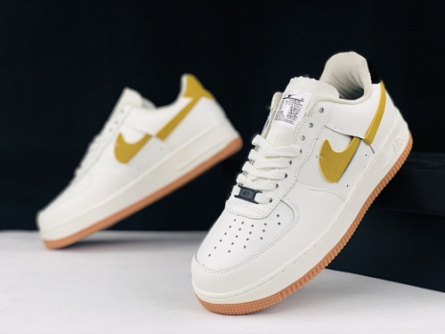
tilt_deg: -4.9
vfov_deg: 28.0
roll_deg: +0.1
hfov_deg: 36.8
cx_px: 222
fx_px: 668
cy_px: 167
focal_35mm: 52
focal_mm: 6
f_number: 2.4
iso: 20
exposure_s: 1/50
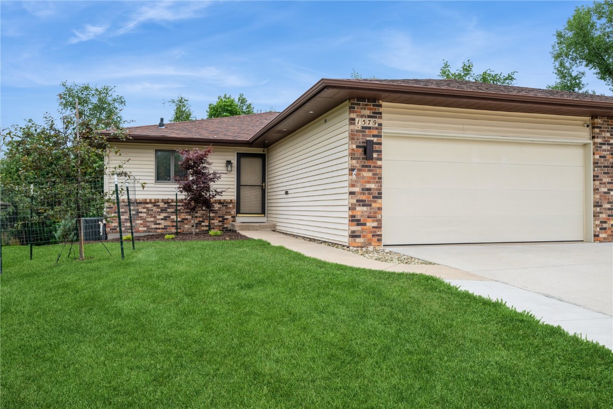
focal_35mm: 26
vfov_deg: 49.6
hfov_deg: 69.4
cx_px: 306
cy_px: 204
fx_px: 443
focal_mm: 26
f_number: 8
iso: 200
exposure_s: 1/100
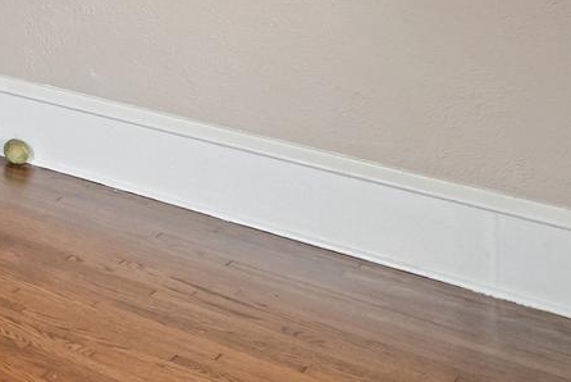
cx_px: -621
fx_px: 1238
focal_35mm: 78
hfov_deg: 17.3
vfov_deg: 15.4
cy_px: -280
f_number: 8
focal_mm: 17
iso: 1600
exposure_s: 1/4
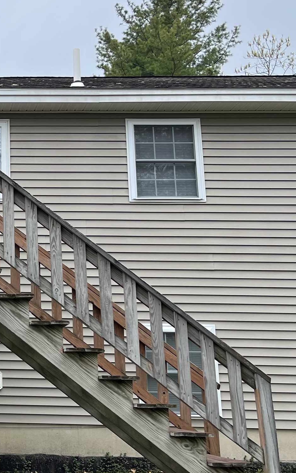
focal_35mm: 56
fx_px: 723
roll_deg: -1.4
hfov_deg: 20.8
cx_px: -104
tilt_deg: +12.7
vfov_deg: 36.3
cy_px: 233
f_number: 1.6
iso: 50
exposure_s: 1/1558
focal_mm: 5.1
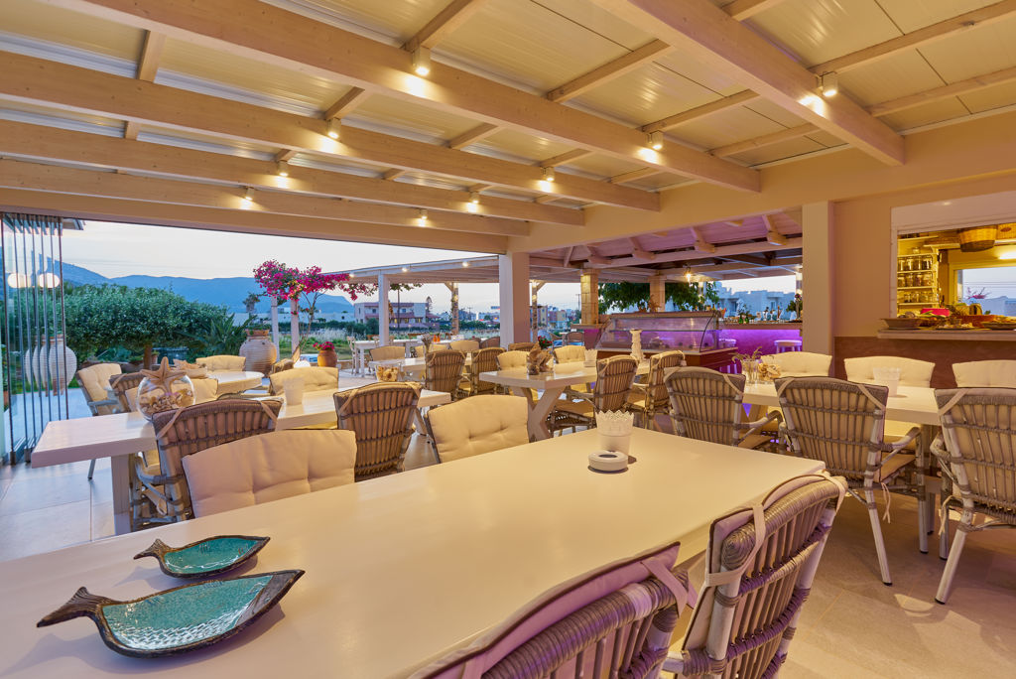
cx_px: 508
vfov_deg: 70.5
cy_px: 340
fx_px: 480
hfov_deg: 93.2
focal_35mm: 17
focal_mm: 17
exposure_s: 1
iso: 100
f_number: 8
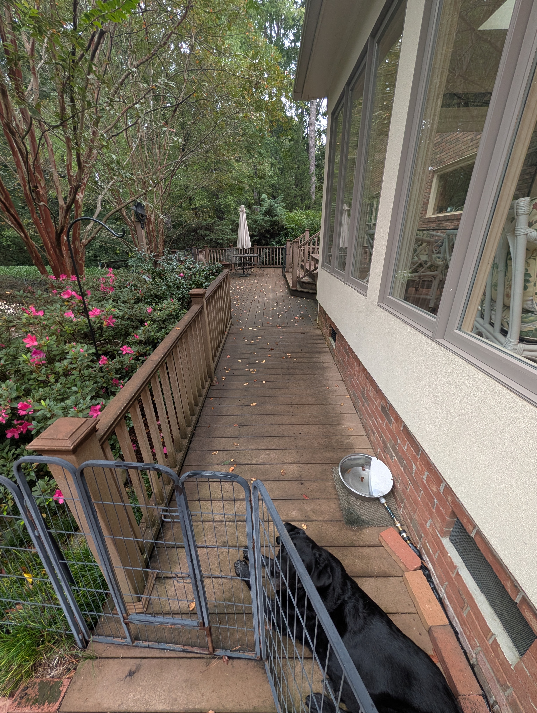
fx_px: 248
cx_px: 268
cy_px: 356
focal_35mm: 12
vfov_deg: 110.5
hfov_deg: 94.6
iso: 315
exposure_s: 1/430
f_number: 1.7
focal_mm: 2.02
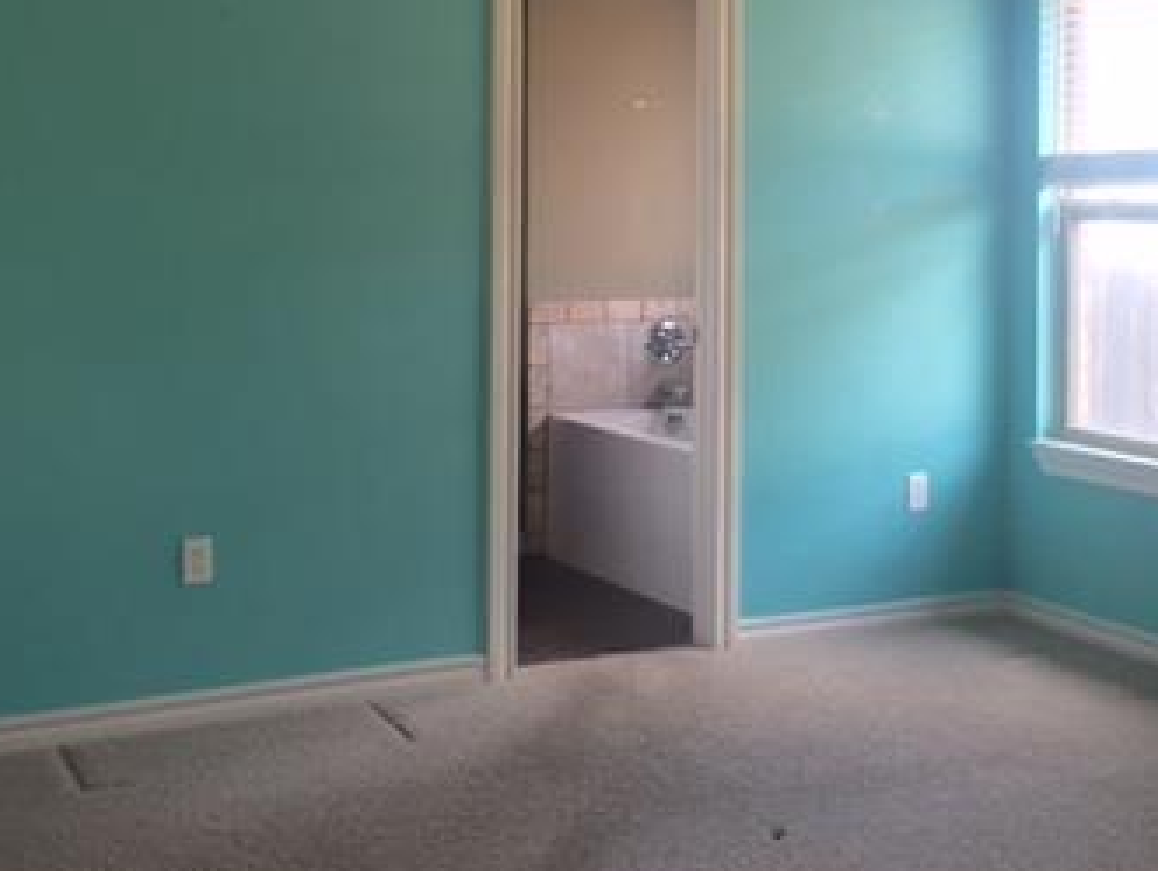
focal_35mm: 56
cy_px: 196
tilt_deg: -0.4
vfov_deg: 25.8
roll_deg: -0.2
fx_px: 1875
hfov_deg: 33.9
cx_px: 808
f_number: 2.2
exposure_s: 1/30
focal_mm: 4.15
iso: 50
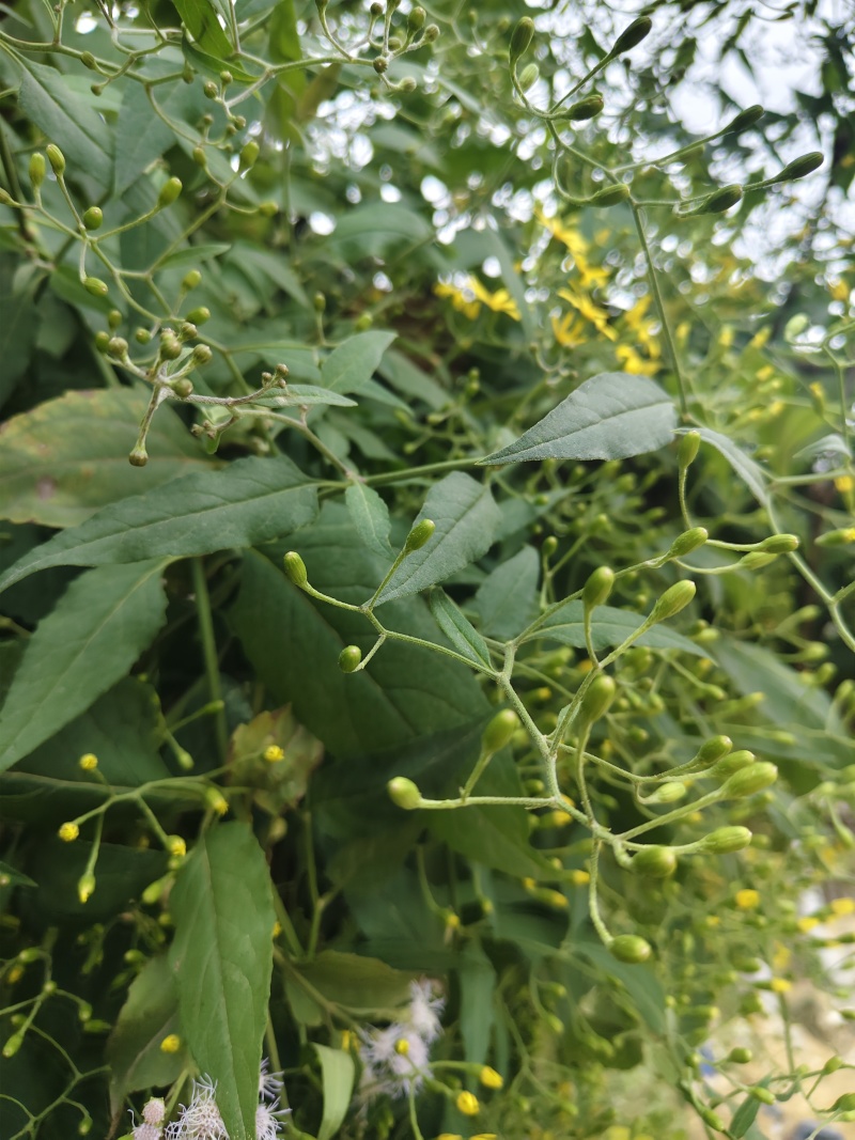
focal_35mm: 23
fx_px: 758
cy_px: 570
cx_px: 428
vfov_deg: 73.9
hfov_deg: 58.9
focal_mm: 5.56
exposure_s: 1/414
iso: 50
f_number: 1.88
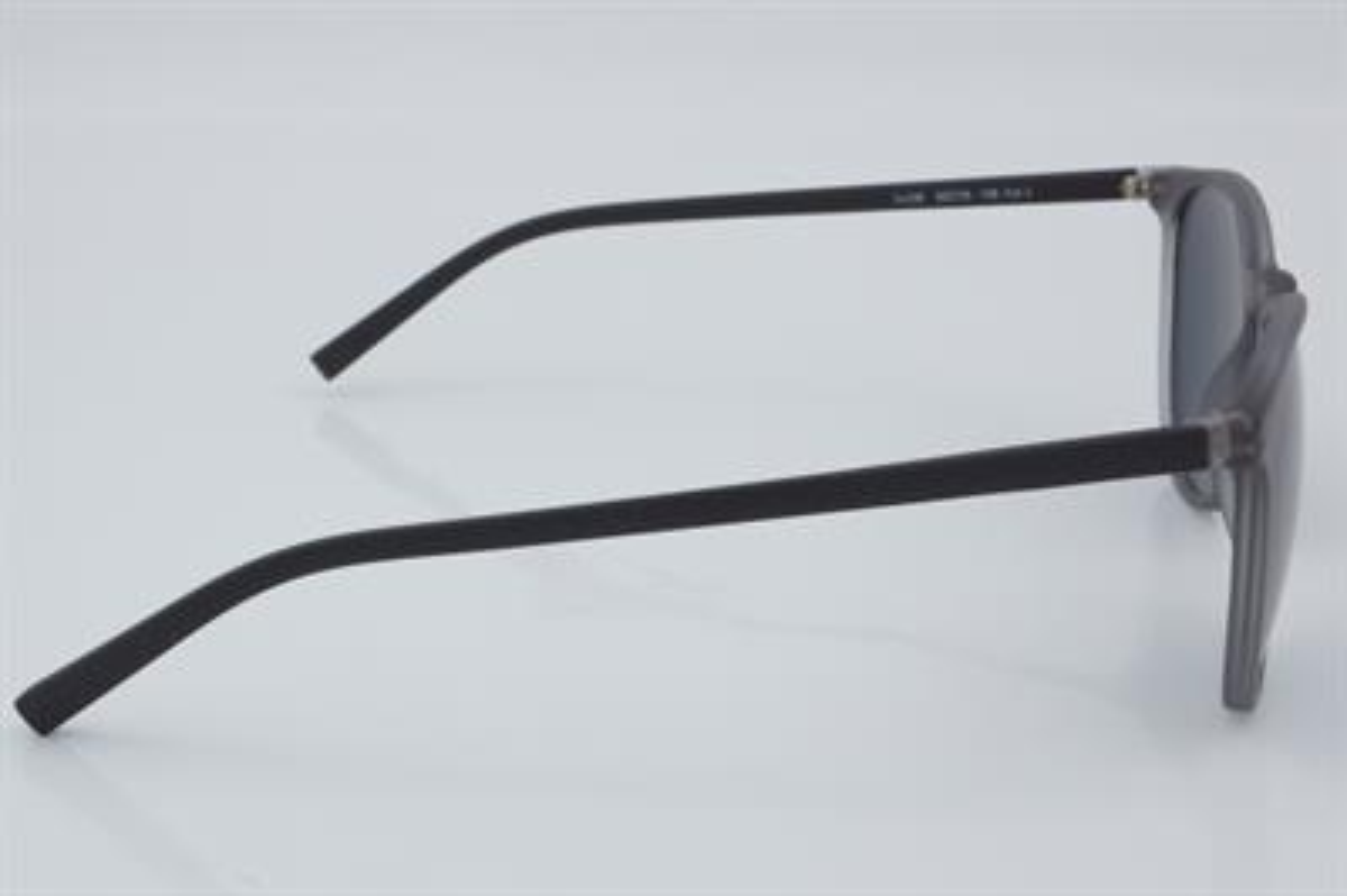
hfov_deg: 27.0
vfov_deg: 18.2
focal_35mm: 75
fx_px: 2804
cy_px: 448
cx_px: 674
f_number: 32
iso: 100
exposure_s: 1/4
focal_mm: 50
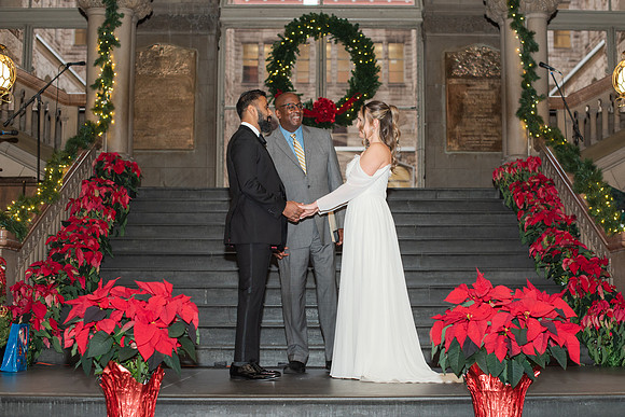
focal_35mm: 56
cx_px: 346
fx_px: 969
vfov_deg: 24.3
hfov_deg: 35.7
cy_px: 217
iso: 800
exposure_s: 1/200
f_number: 3.5
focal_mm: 50
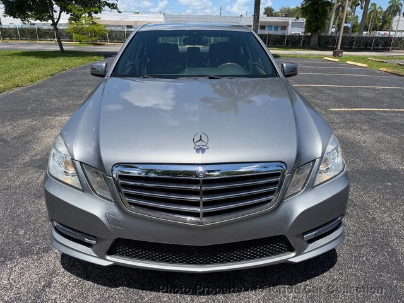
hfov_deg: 71.6
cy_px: 152
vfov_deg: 56.8
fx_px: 280
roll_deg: -0.9
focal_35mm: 24
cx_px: 202
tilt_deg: -22.6
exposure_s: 1/4975
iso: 80
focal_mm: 6.76
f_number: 1.78
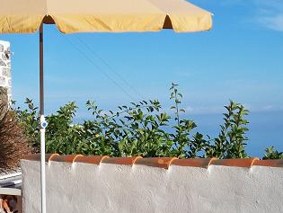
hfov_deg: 24.1
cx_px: 134
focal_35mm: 81
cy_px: 154
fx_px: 663
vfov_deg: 18.2
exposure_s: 1/640
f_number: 4.7
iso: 64
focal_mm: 6.3
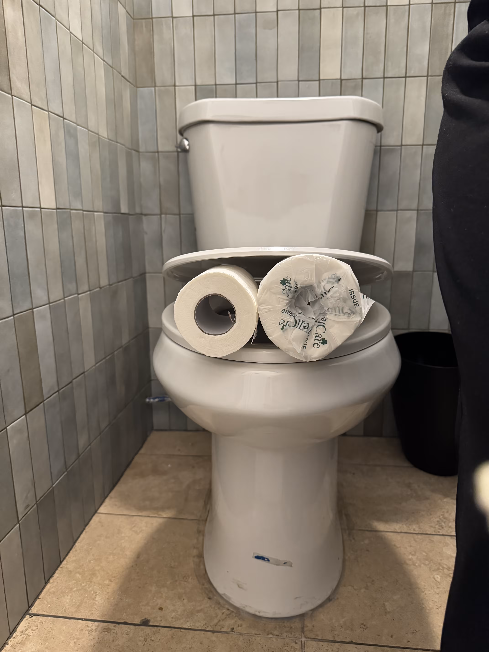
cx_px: 244
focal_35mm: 24
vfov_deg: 71.6
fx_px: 452
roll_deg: +0.6
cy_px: 326
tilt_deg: -11.9
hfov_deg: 56.8
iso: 800
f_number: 1.78
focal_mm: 6.86
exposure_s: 1/60
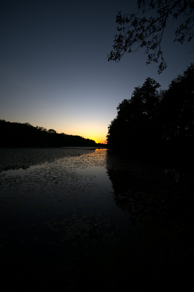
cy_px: 146
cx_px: 97
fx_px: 109
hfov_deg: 83.2
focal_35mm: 14
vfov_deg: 106.3
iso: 100
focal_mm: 9
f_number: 2.8
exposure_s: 1/800
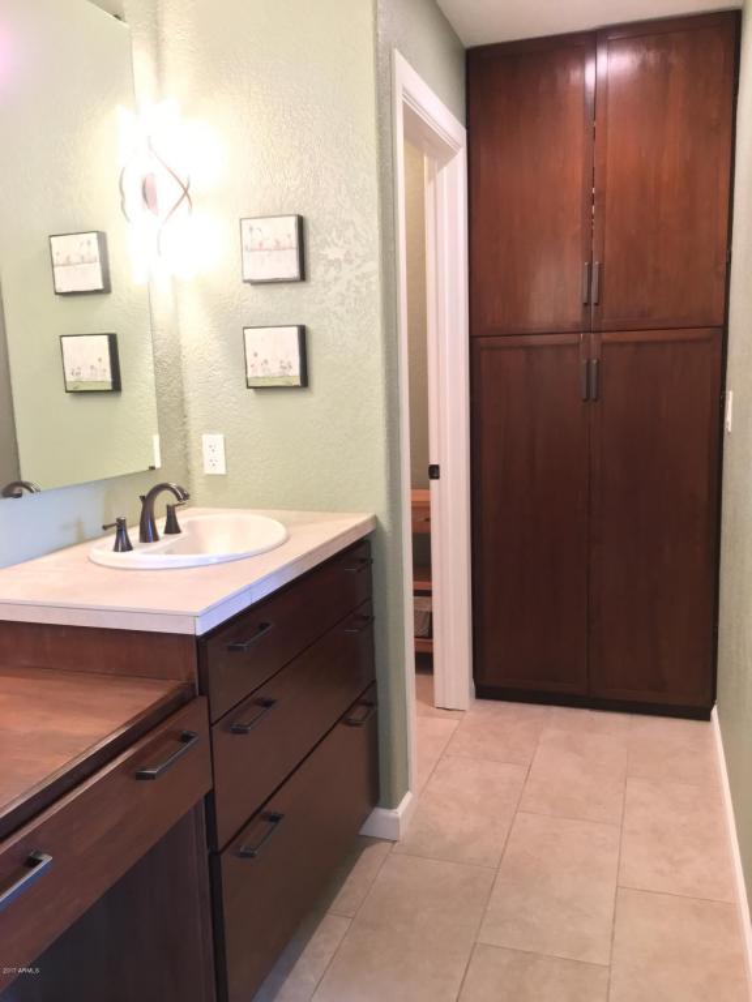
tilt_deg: -9.6
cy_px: 501
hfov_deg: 48.2
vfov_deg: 61.7
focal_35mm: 29
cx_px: 376
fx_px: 840
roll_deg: +1.4
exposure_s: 1/24
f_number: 2.2
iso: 200
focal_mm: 4.15
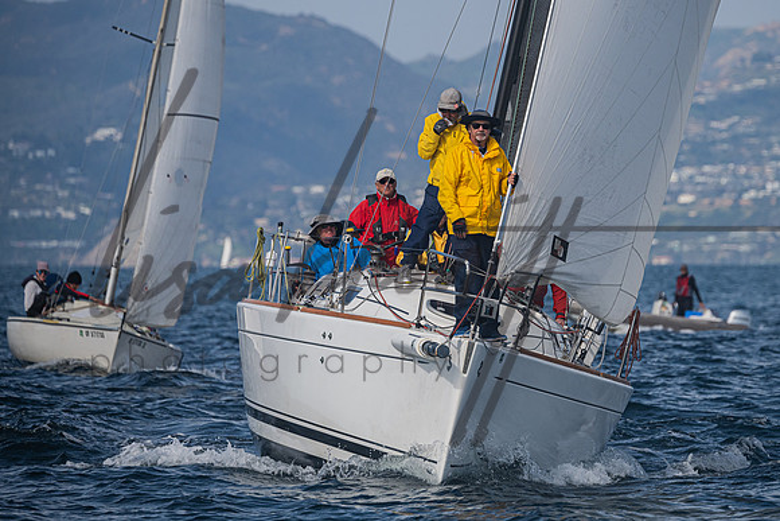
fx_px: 8390
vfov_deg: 3.6
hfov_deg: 5.3
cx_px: 480
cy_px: 211
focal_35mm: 387
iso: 320
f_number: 6.3
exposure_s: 1/4000
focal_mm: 310
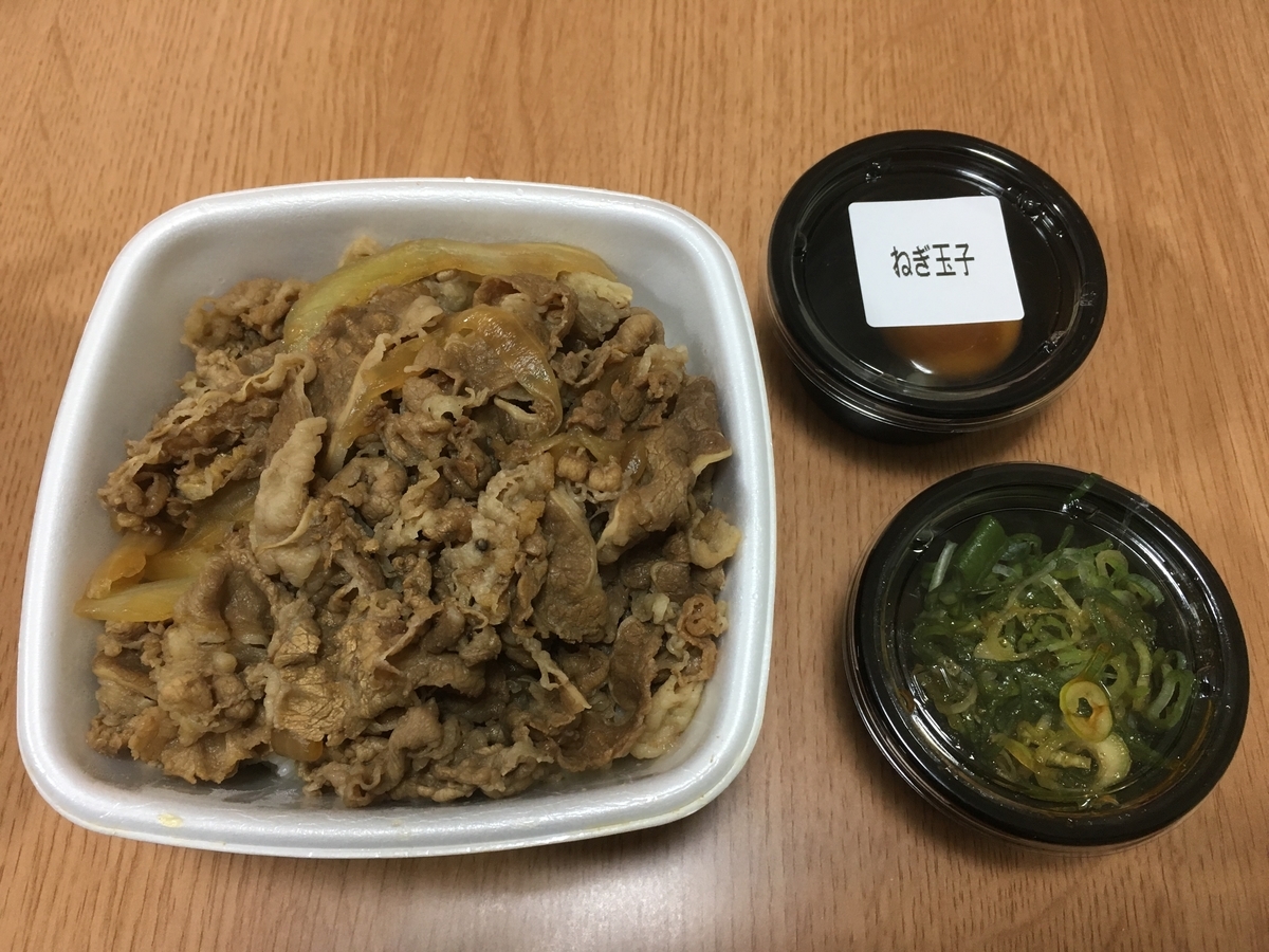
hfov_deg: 61.7
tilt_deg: -66.2
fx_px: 1063
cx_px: 634
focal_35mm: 29
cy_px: 476
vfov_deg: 48.2
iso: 100
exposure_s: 1/30
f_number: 2.2
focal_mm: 4.15
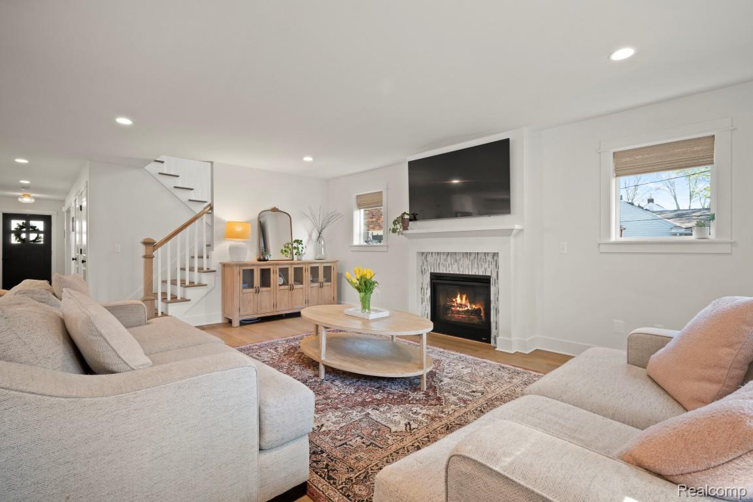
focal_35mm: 16
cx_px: 376
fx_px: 335
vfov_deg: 73.7
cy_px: 251
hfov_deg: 96.7
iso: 500
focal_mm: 16
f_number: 9
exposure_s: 1.3
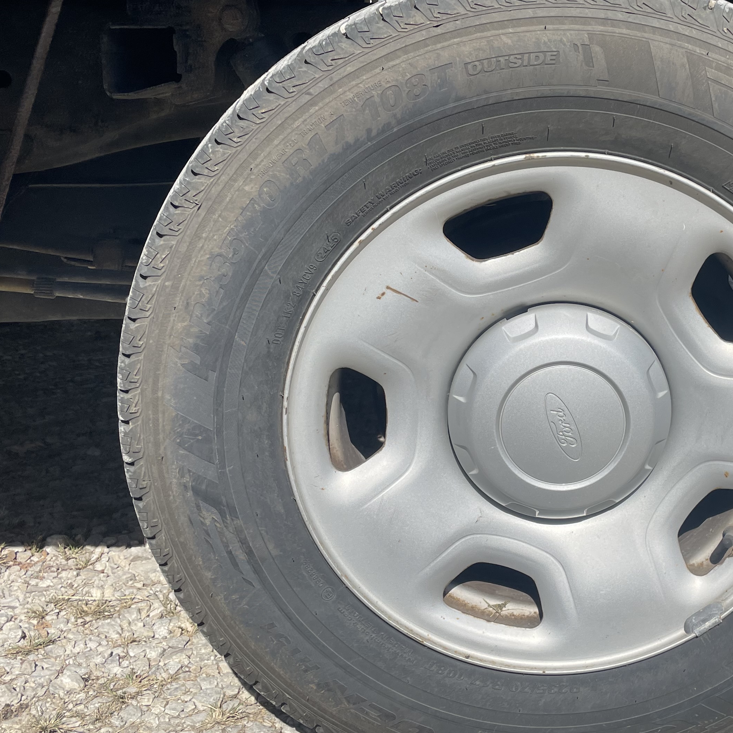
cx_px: 566
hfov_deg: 37.2
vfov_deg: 38.3
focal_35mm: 44
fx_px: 1054
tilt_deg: -13.6
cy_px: 326
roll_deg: +0.9
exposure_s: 1/4000
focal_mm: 4.2
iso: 32
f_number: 1.6
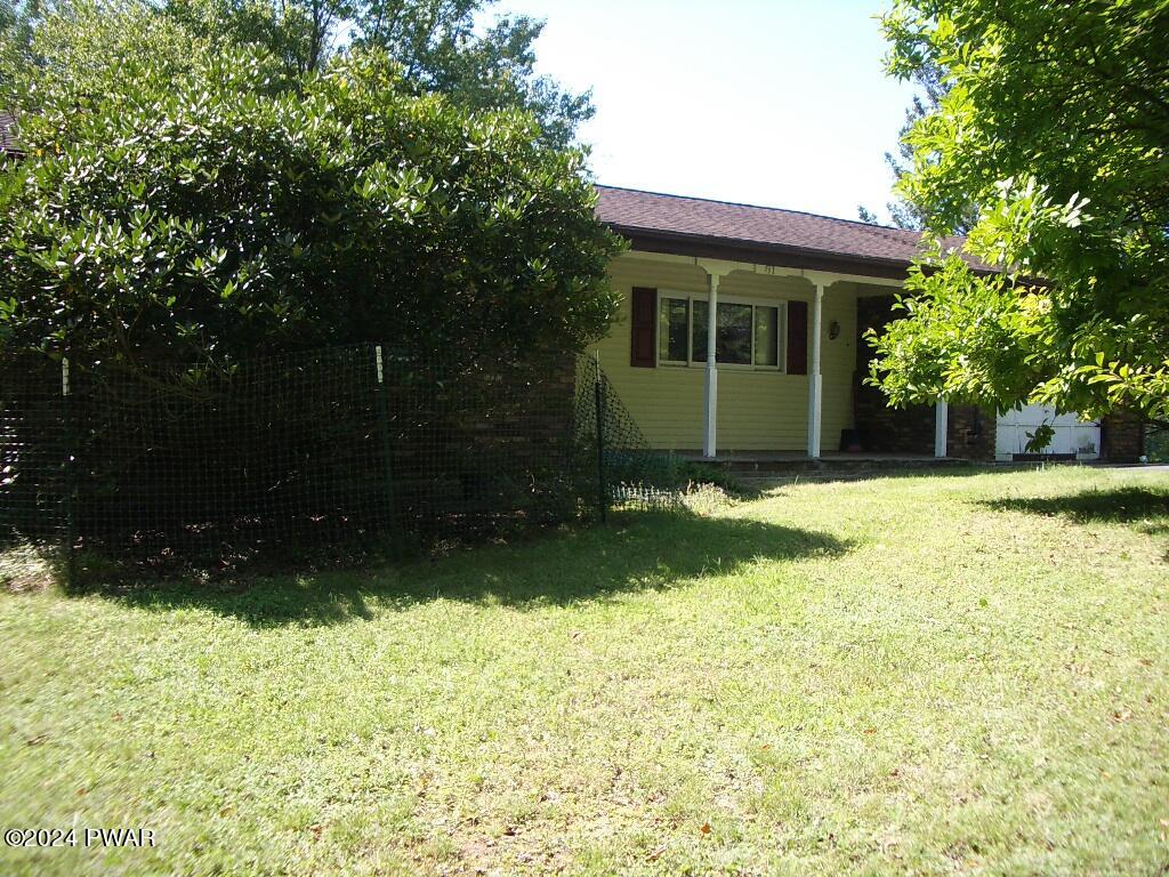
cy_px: 438
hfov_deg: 52.6
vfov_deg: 40.7
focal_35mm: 35
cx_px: 584
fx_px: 1182
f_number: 2.6
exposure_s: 1/250
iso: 80
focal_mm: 5.8
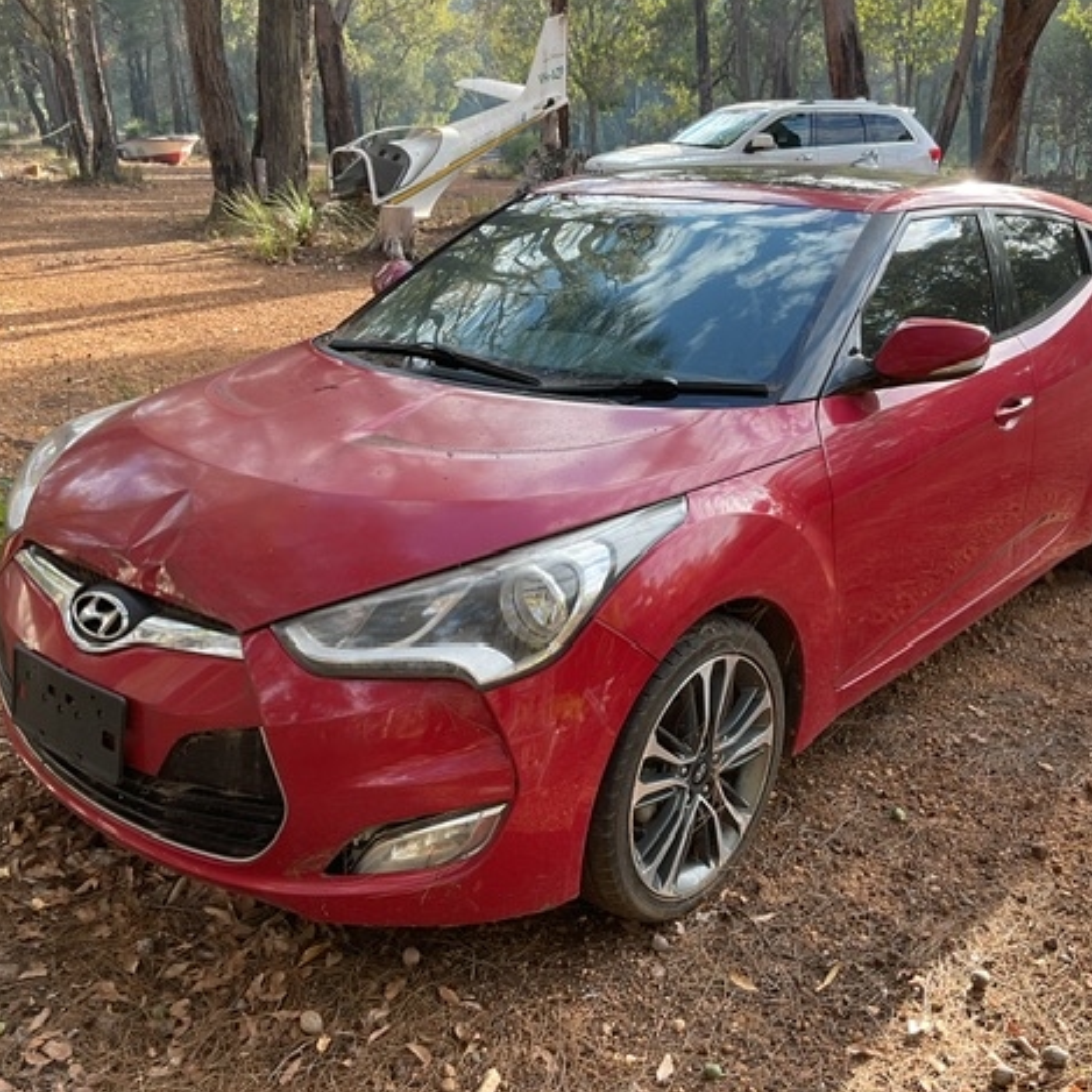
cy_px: 552
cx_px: 610
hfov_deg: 47.1
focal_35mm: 35
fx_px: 1249
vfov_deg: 47.2
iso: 16
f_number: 1.8
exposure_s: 1/120
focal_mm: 3
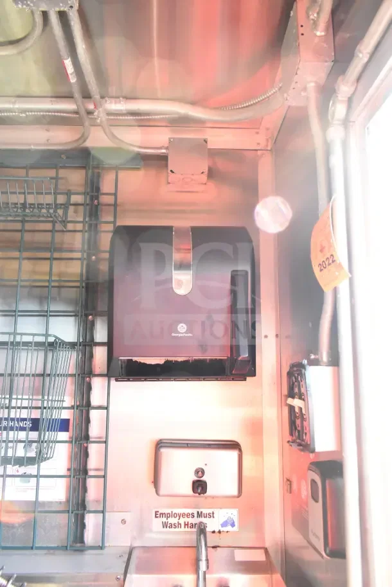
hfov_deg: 48.0
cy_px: 294
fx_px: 441
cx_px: 196
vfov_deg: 67.4
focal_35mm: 27
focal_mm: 18
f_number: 7.1
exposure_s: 1/200
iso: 6400
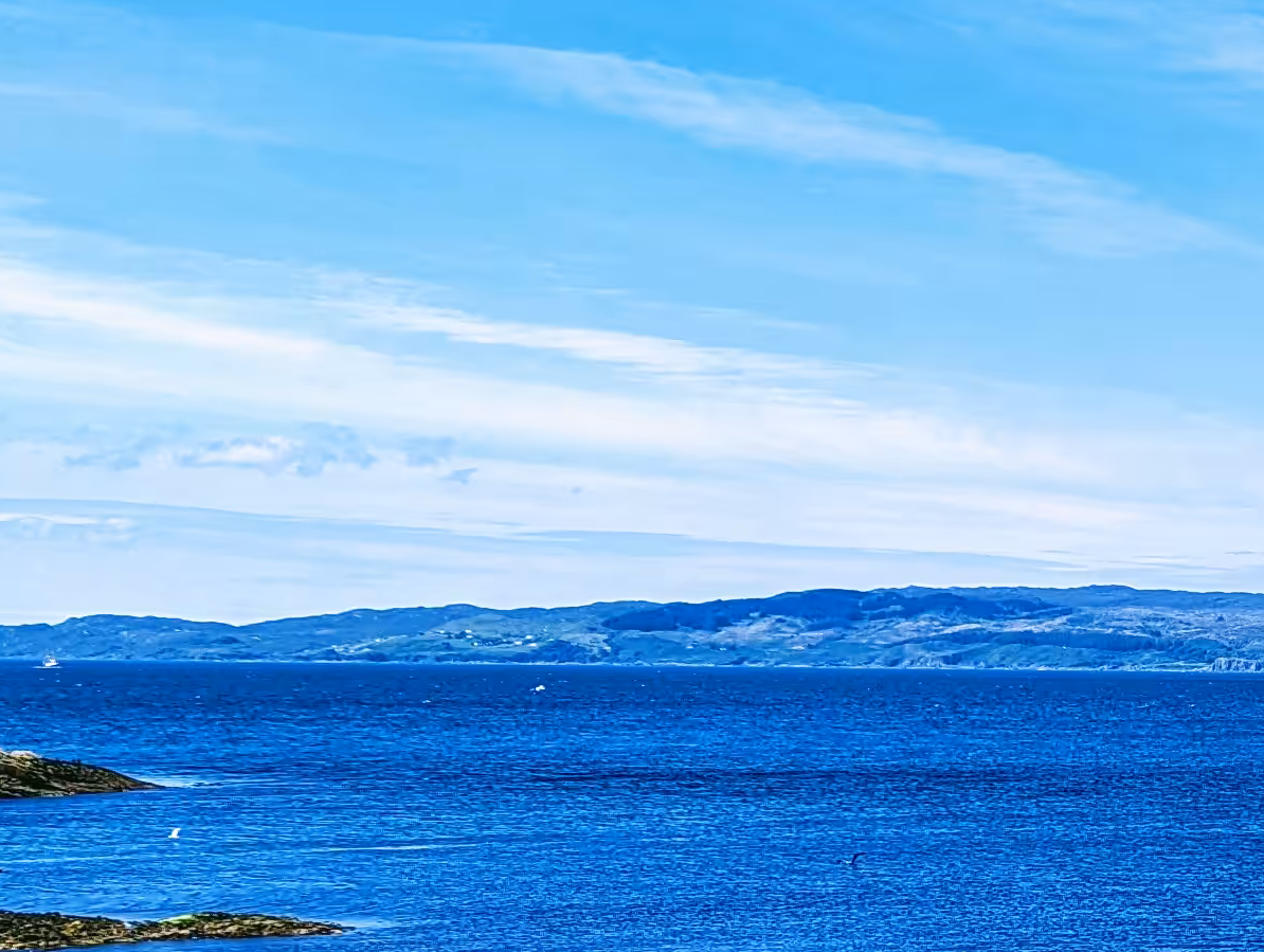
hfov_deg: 21.8
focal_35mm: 82
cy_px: 860
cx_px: 1570
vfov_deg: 17.8
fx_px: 2998
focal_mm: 6.81
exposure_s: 1/1639
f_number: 1.85
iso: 44
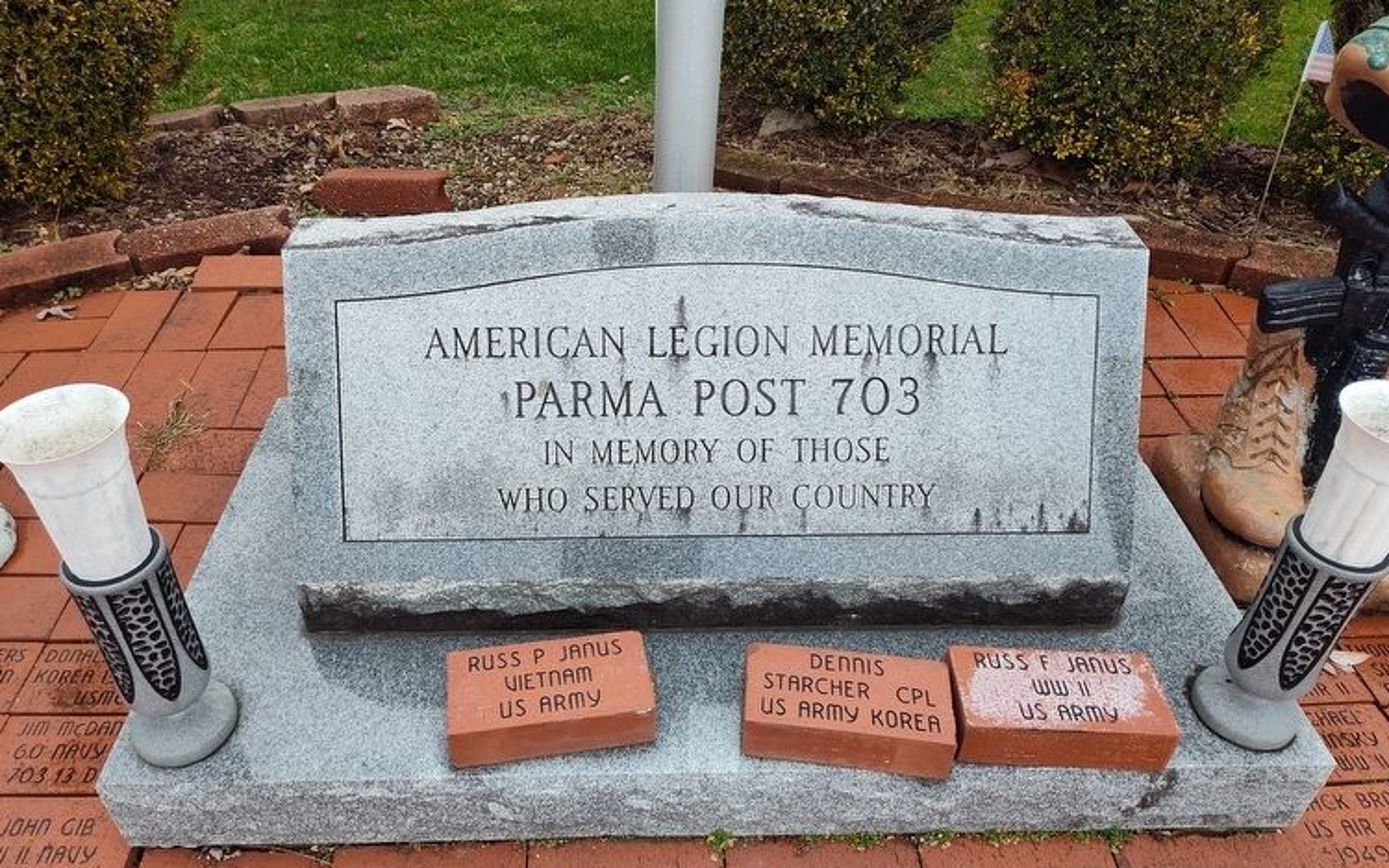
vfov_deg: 47.6
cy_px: 418
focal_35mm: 26
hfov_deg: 70.3
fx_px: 984
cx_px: 652
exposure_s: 1/349
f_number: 1.8
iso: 100
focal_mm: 5.56
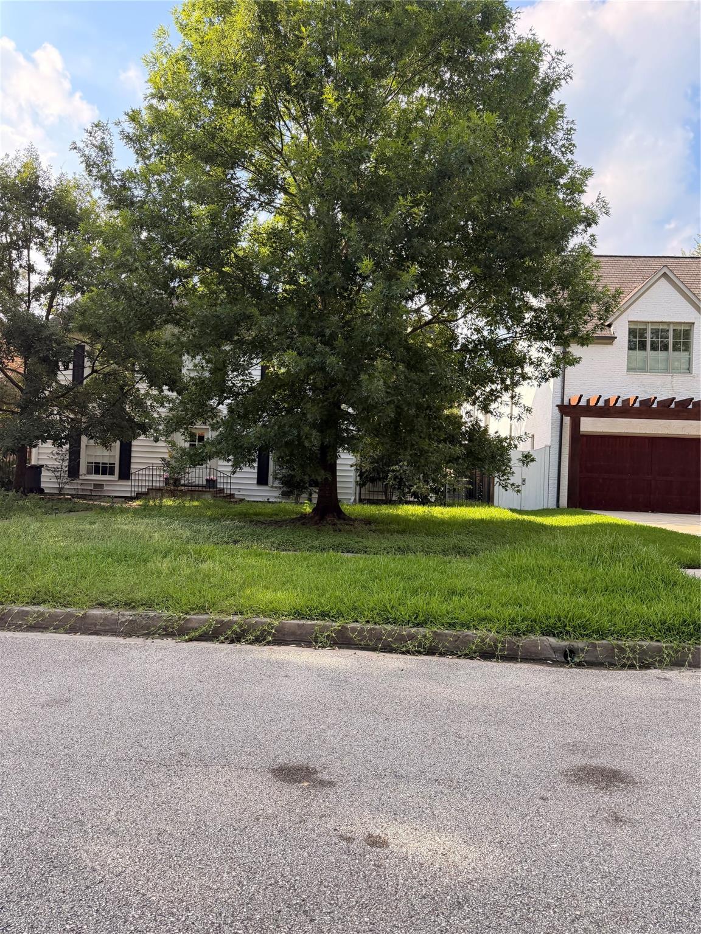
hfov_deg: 56.8
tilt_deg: +1.6
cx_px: 350
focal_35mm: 24
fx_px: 648
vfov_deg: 71.6
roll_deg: -2.2
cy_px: 467
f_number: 1.78
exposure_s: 1/1106
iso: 100
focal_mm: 6.76
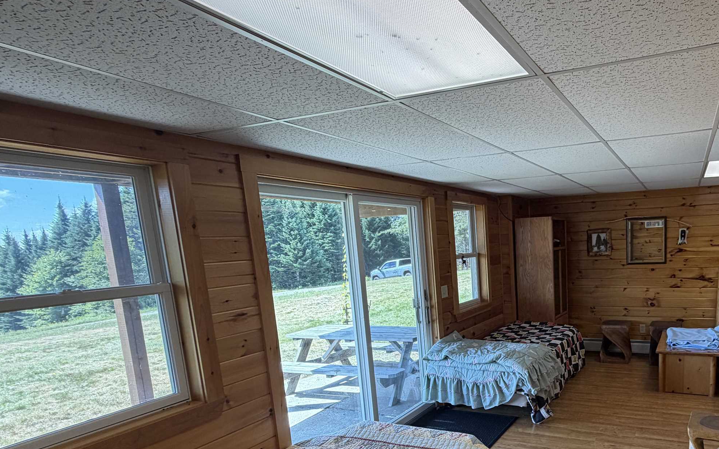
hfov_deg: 72.9
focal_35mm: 23
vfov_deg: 51.7
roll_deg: +2.0
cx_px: 520
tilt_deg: -7.5
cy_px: 309
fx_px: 451
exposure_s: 1/121
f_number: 2.2
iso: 100
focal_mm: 2.22
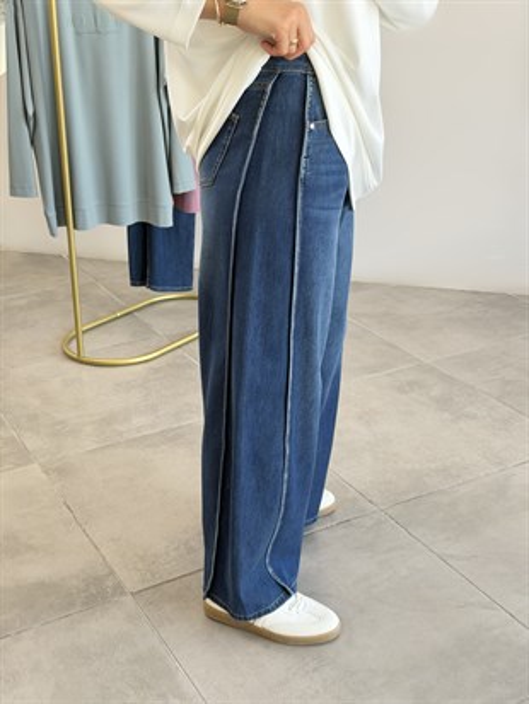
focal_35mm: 48
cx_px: 264
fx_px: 978
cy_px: 352
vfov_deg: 39.6
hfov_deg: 30.3
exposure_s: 1/137
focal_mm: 6.76
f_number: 1.78
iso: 100
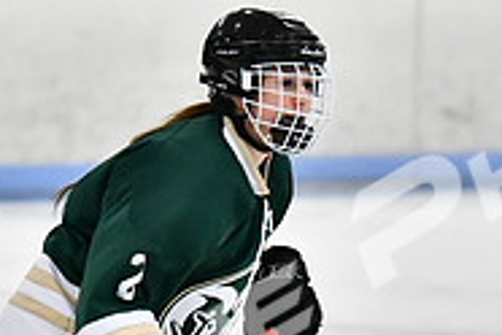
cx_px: 202
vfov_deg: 2.3
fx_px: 8492
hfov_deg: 3.4
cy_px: 328
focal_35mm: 609
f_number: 2.8
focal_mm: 130
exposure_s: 1/1250
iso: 8000
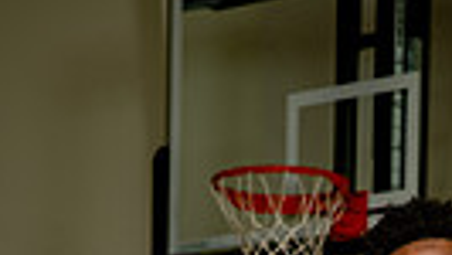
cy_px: 707
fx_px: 2758
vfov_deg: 5.1
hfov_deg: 9.3
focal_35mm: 230
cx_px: 384
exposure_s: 1/200
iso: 100
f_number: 6.3
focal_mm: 65
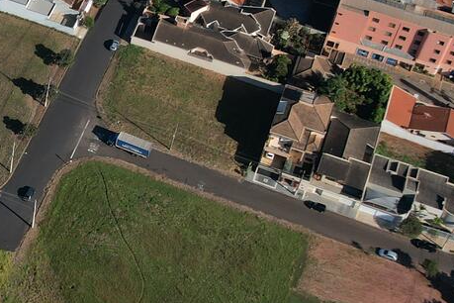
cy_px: 106
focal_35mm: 92
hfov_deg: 20.7
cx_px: -87
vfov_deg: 14.8
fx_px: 1160
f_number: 2.8
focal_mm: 8.38
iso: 100
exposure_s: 1/2500
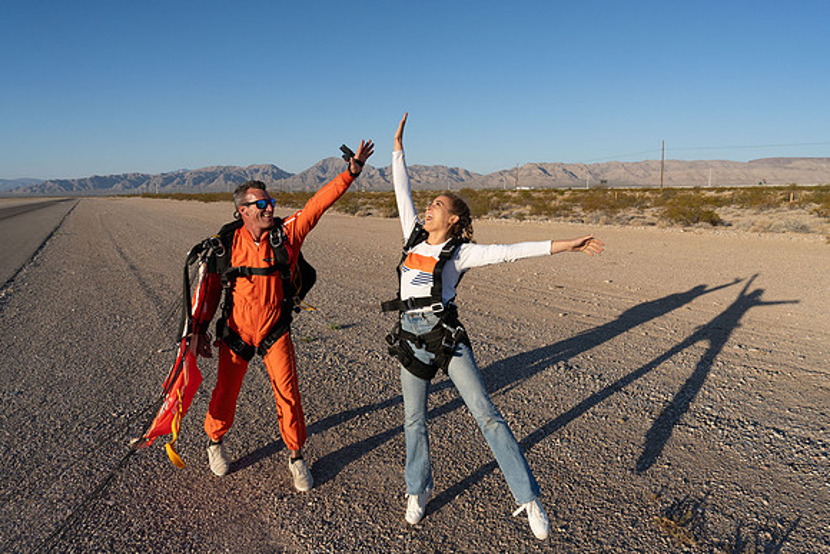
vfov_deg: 53.2
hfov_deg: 73.7
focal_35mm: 24
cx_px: 415
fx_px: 553
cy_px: 277
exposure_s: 1/2000
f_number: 9
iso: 800
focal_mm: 24
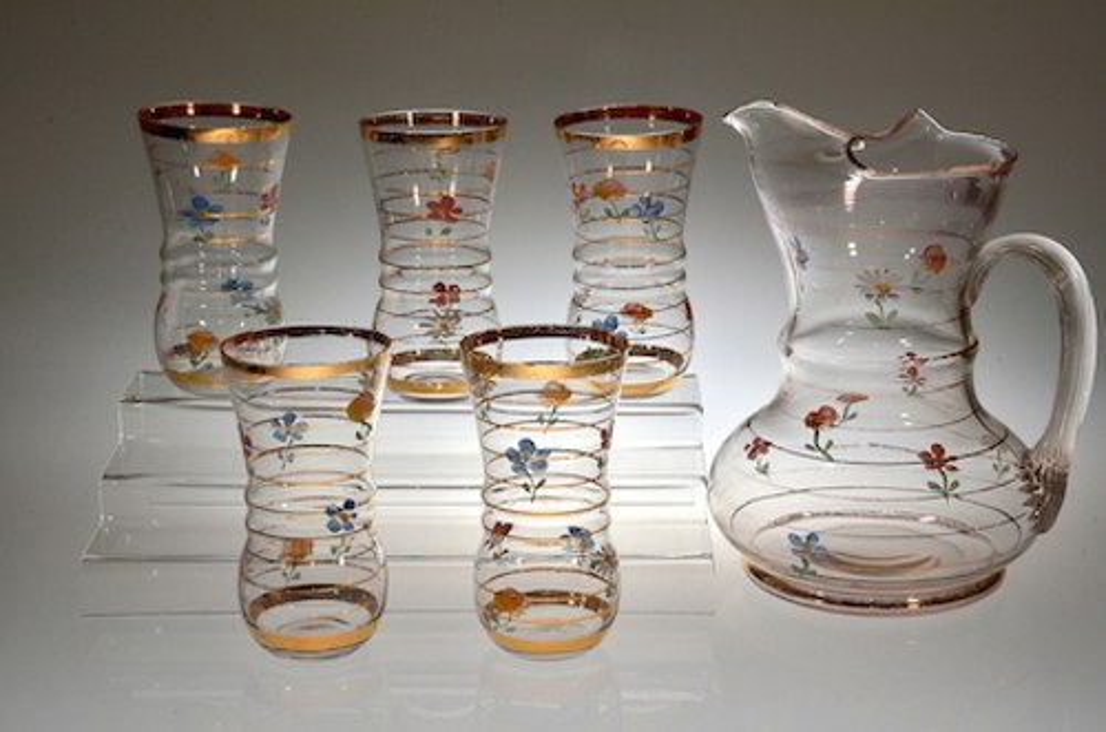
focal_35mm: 63
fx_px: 1931
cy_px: 366
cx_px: 553
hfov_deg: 32.0
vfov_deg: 21.5
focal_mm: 42
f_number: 29
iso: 160
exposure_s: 1/60
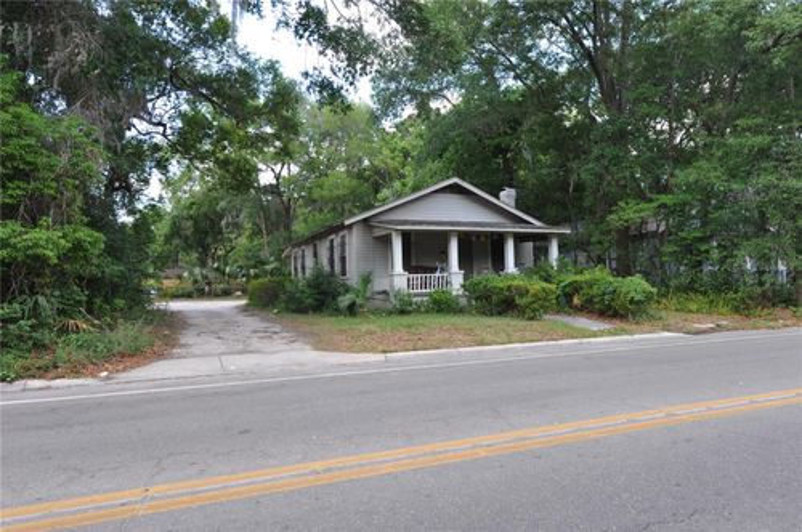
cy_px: 266
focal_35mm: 24
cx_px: 401
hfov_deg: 73.8
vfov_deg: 53.0
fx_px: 534
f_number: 8
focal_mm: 24
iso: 200
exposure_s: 1/50
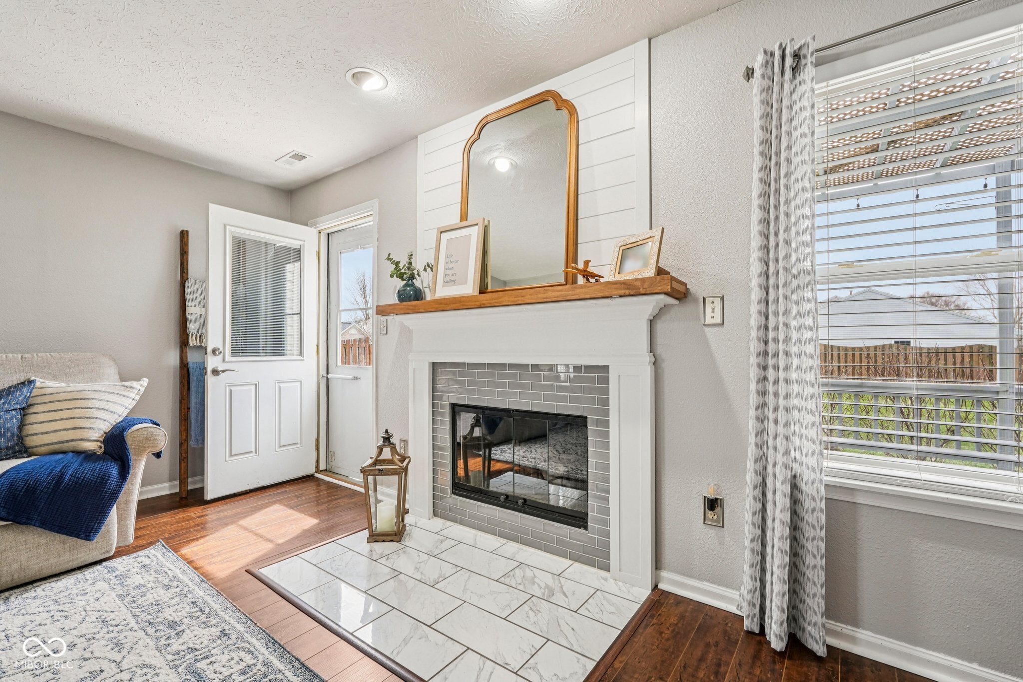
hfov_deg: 96.7
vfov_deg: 73.7
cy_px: 341
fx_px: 455
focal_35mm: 16
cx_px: 512
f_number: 8
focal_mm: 16
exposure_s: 1/30
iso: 250
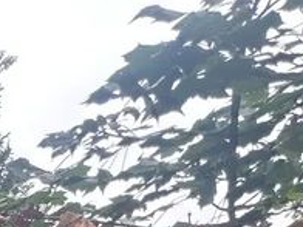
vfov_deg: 14.2
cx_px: -424
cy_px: 534
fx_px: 639
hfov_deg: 15.1
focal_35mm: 73
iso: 40
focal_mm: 2.22
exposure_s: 1/188
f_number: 2.2
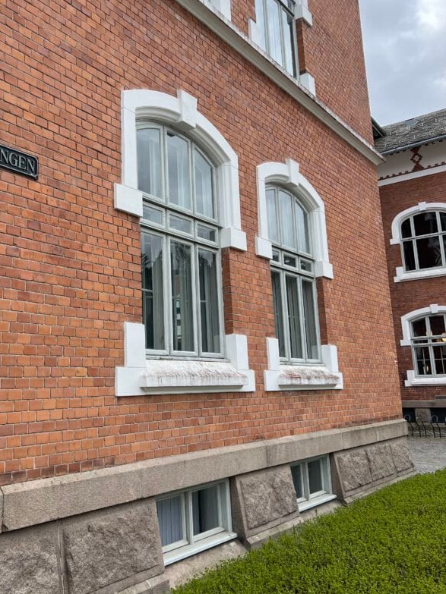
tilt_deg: +10.7
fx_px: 584
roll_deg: +1.7
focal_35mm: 34
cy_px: 264
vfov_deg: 53.8
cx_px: 160
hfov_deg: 41.4
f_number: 1.5
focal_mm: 5.7
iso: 50
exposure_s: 1/1431
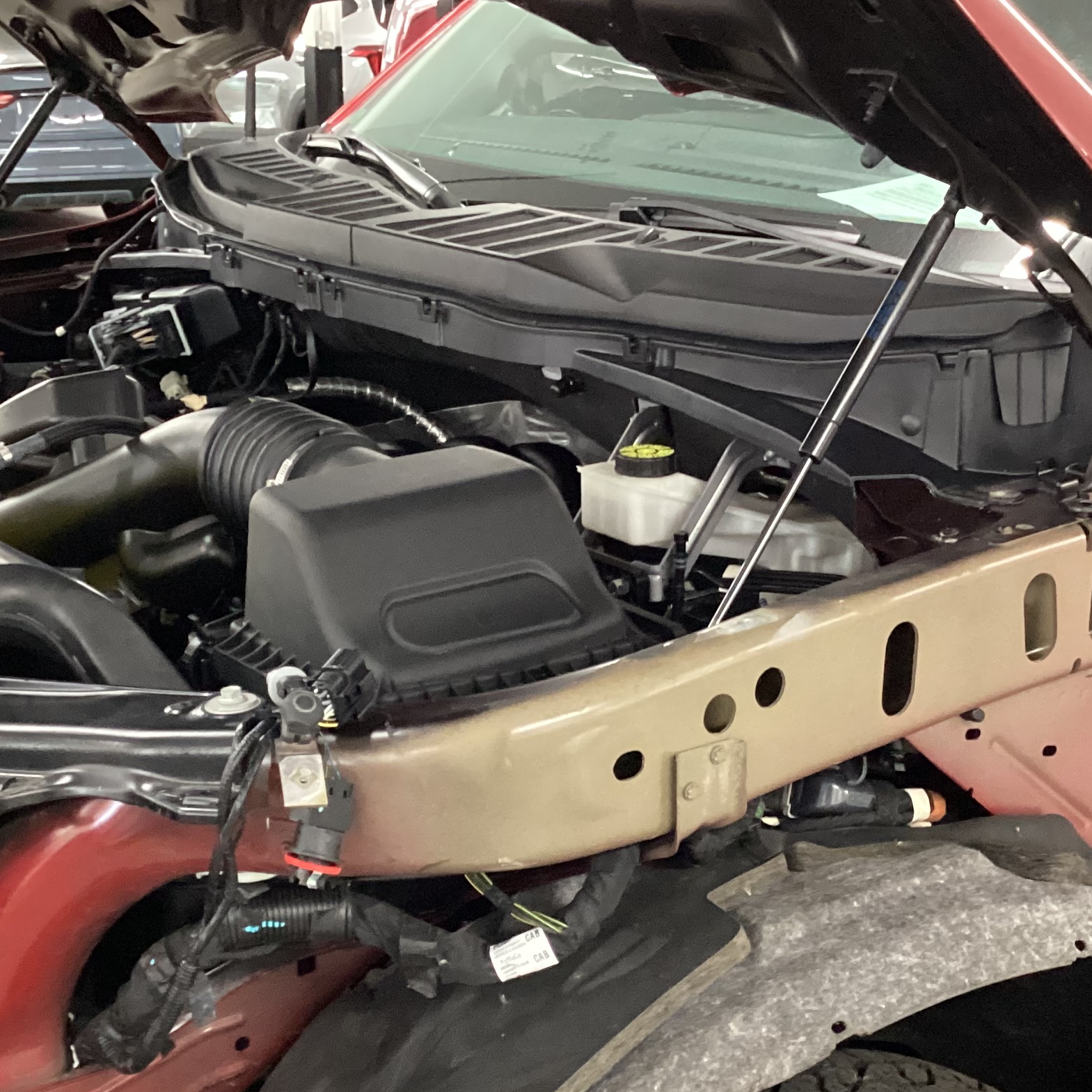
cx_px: 525
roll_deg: -0.6
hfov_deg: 30.0
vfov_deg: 29.6
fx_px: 2034
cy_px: 818
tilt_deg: -23.9
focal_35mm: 57
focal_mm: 3.3
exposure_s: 1/30
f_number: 2.4
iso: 500
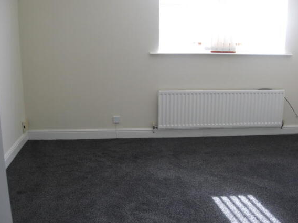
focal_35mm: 39
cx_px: 150
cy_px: 110
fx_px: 336
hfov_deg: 47.9
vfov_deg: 36.8
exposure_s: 1/80
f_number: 2.8
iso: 200
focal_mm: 7.9
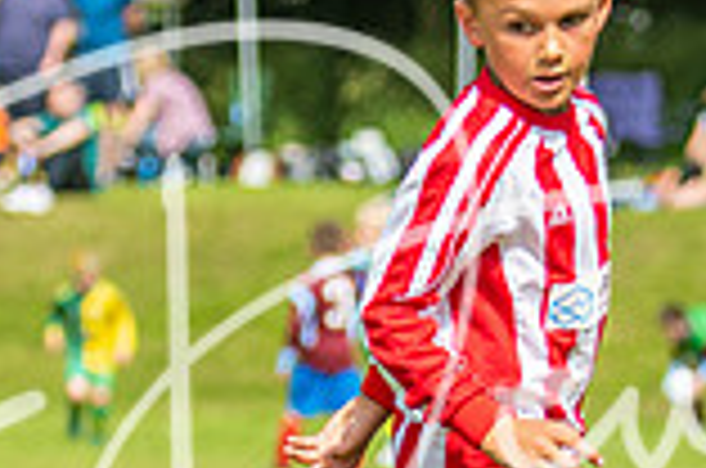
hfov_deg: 4.1
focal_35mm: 500
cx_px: 288
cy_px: 380
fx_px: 9786
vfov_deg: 2.7
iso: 250
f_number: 3.2
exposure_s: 1/2500
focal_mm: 90
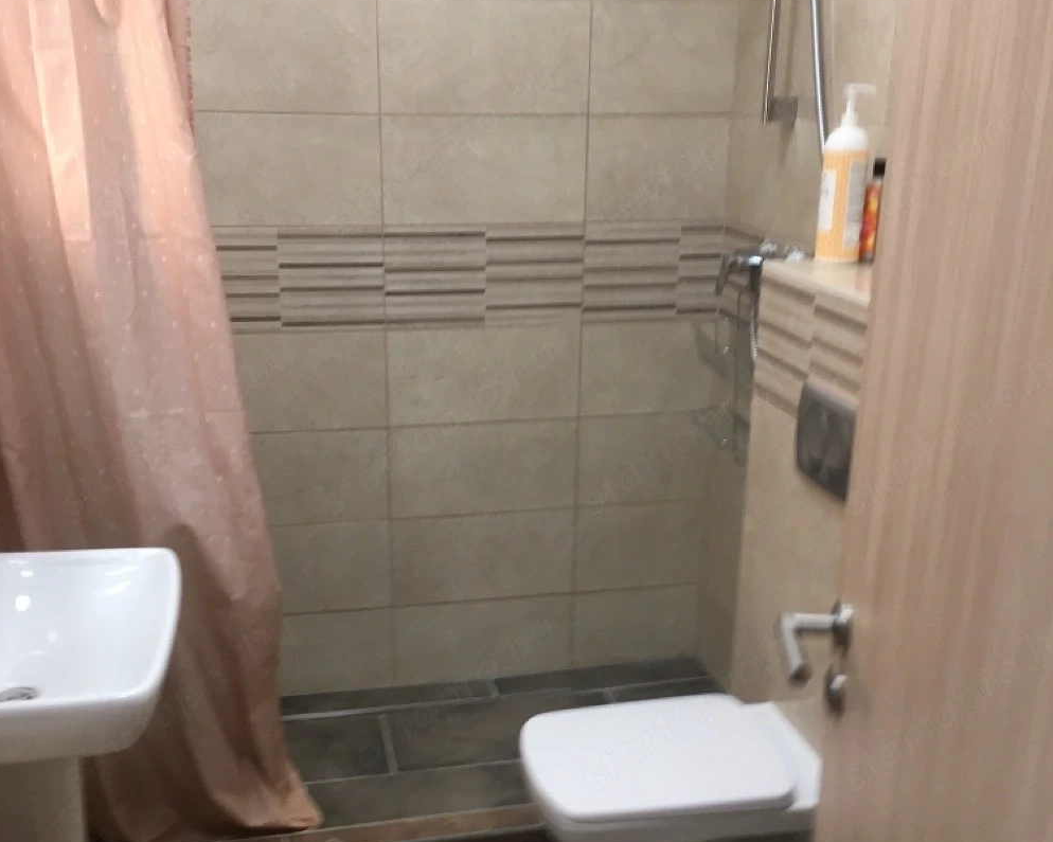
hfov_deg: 47.9
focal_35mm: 38
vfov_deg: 39.1
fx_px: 1184
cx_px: 524
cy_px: 470
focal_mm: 4.15
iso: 32
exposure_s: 1/17
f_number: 2.2
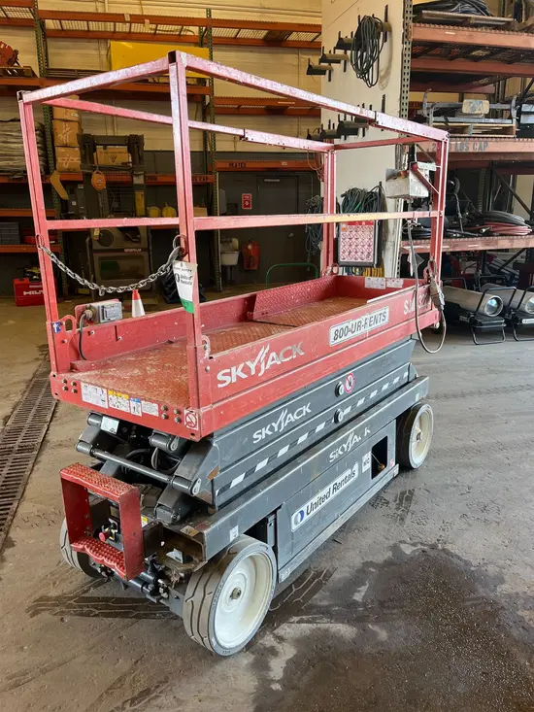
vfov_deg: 67.3
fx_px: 535
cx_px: 267
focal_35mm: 26
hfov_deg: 53.1
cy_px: 356
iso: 64
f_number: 1.6
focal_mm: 5.1
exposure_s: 1/60
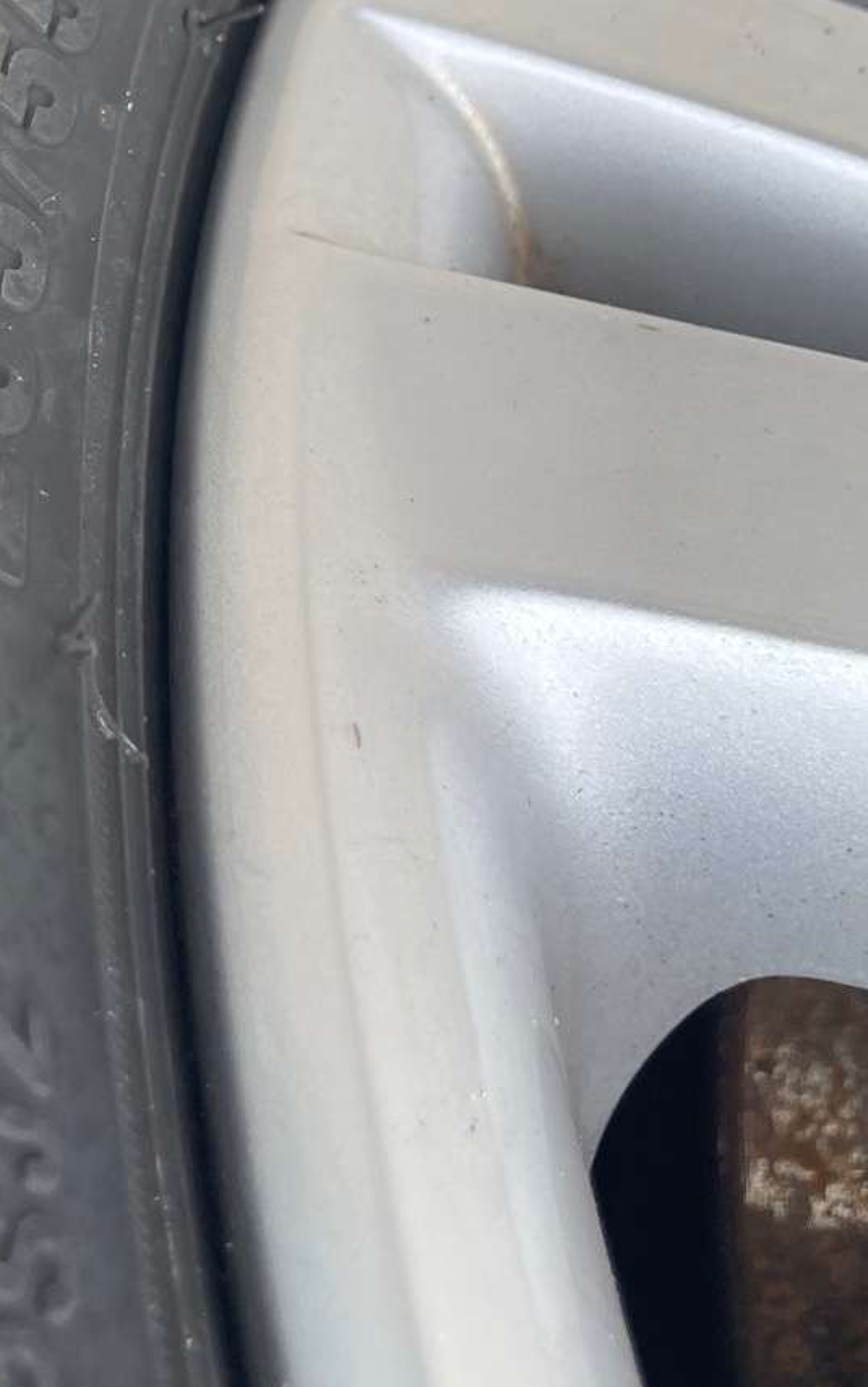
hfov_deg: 20.8
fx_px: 2193
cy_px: 159
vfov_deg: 33.4
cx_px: -191
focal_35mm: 58
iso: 32
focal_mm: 4.2
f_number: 1.6
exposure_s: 1/270
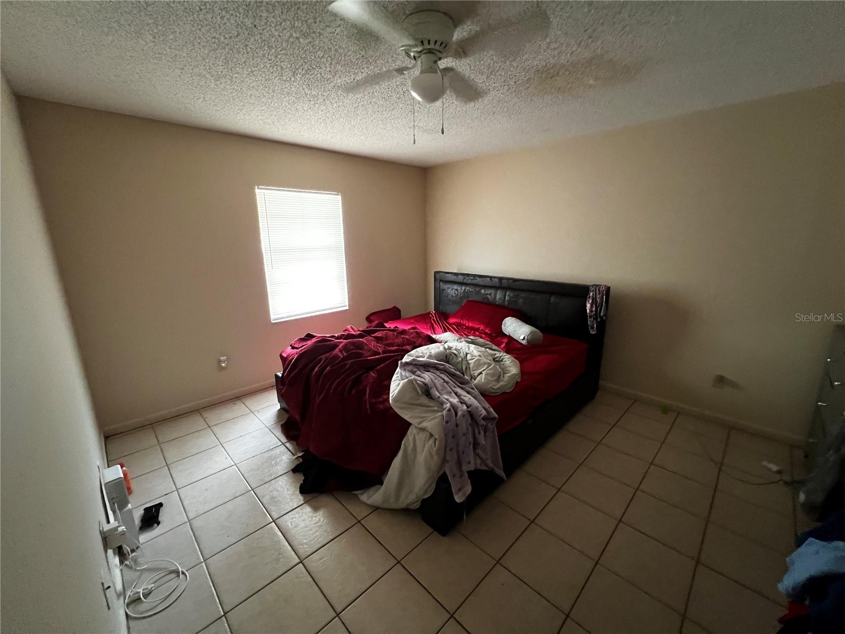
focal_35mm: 13
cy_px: 317
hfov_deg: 106.2
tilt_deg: -15.1
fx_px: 317
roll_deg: +0.1
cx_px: 422
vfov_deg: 89.9
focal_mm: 1.57
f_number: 1.8
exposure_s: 1/60
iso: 800
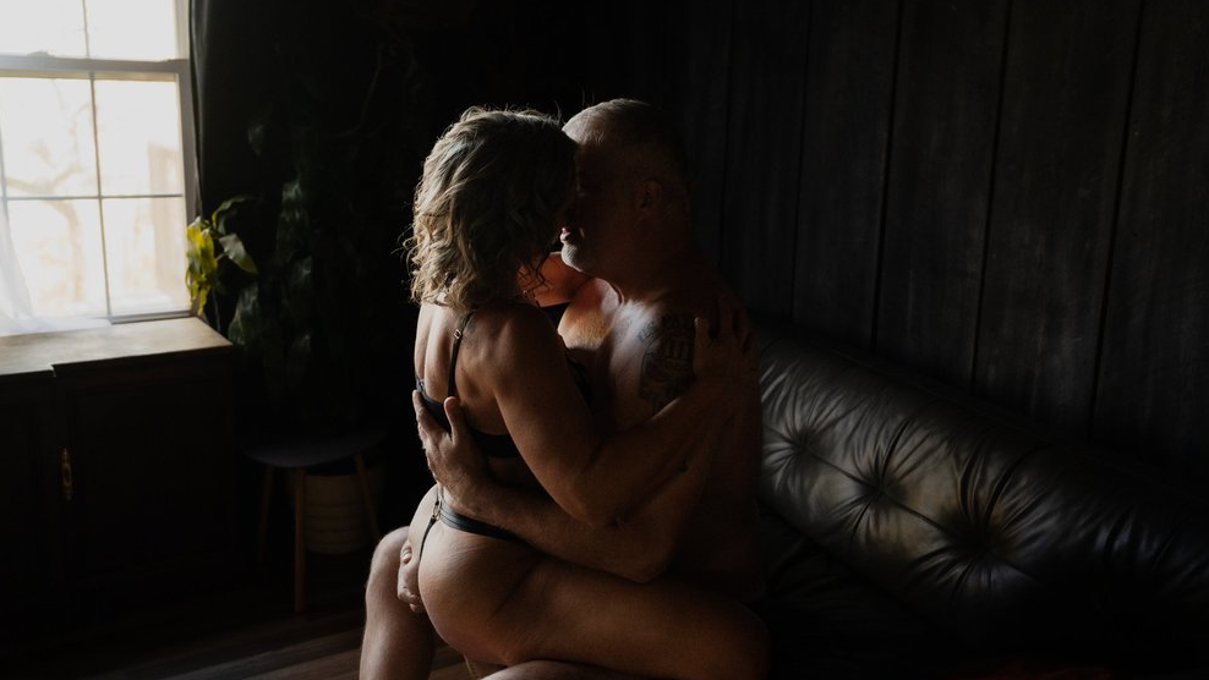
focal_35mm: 35
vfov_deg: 33.7
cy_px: 334
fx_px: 1122
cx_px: 609
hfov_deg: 56.6
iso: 3200
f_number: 2.8
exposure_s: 1/200
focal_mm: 33
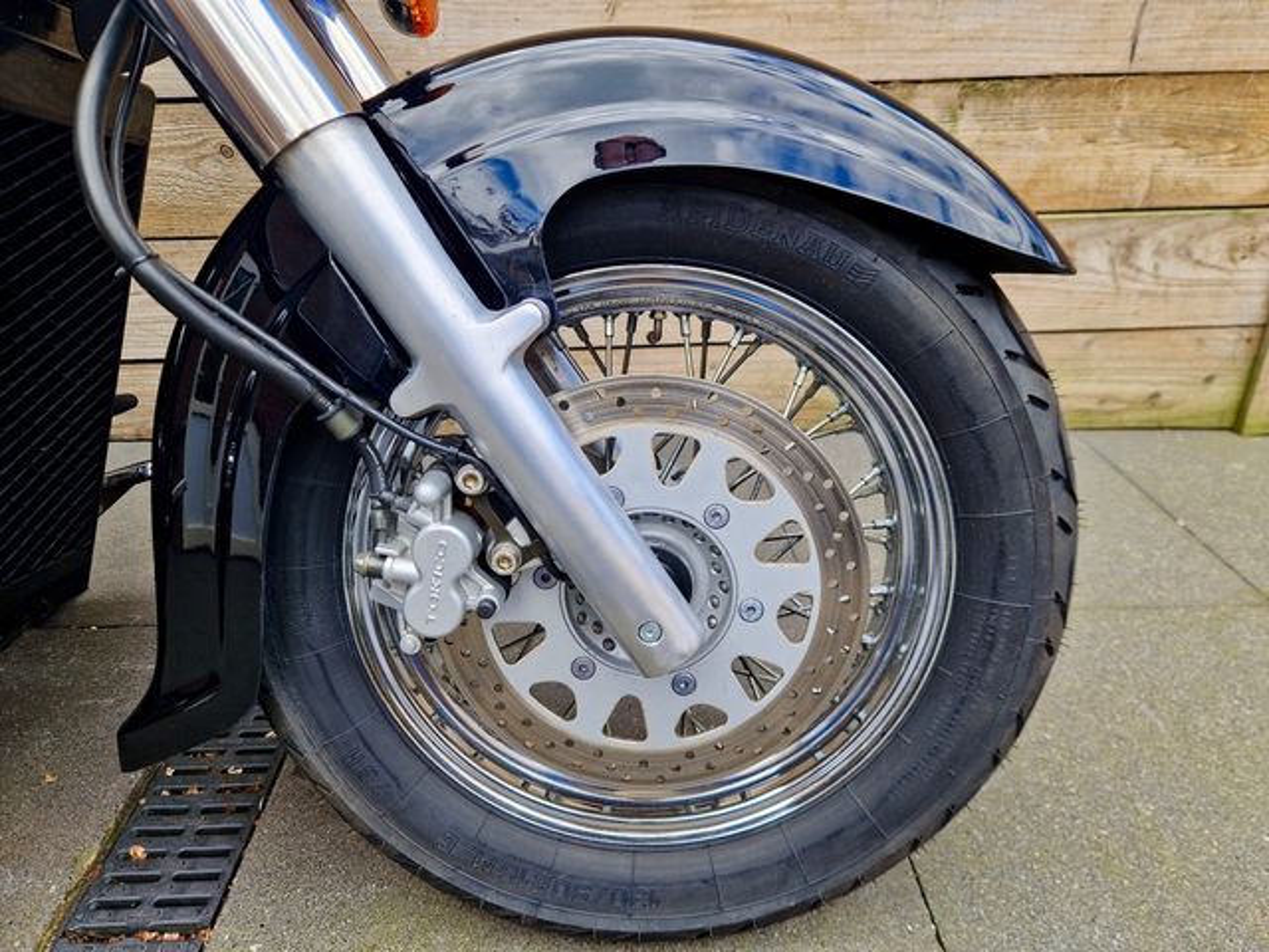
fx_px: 843
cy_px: 476
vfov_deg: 58.9
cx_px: 634
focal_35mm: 23
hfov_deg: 73.9
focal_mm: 5.4
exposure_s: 1/320
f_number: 1.8
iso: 50
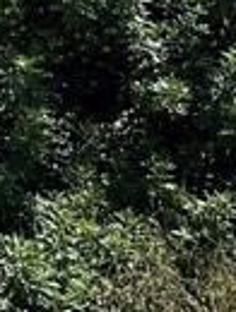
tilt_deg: +5.8
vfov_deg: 10.2
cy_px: -98
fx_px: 1712
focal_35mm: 189
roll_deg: +0.5
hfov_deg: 6.8
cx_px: -554
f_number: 1.78
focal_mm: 6.86
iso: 80
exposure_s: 1/5000
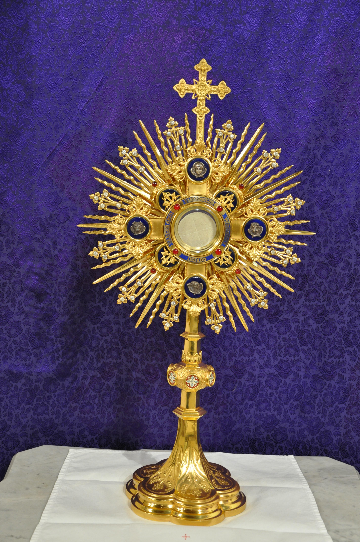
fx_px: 722
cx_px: 180
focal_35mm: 48
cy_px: 271
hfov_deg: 28.0
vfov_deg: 41.2
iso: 800
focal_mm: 32
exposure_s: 1/15
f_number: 4.2
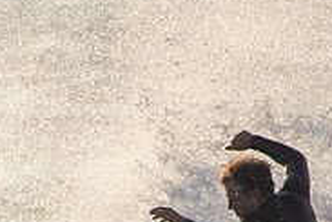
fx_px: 21910
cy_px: 325
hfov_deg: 0.9
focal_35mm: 2376
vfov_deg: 0.6
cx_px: 54
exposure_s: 1/1250
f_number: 5.6
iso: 320
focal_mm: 500
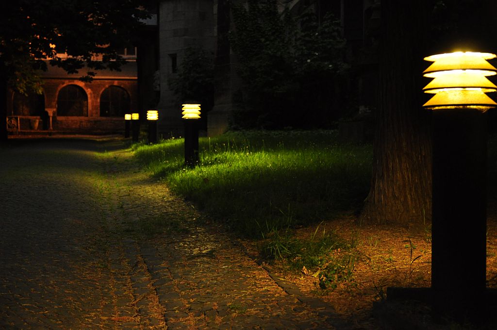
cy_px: 165
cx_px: 248
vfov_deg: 25.0
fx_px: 745
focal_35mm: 54
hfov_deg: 36.9
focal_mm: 36
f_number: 3.5
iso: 1000
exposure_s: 1/30
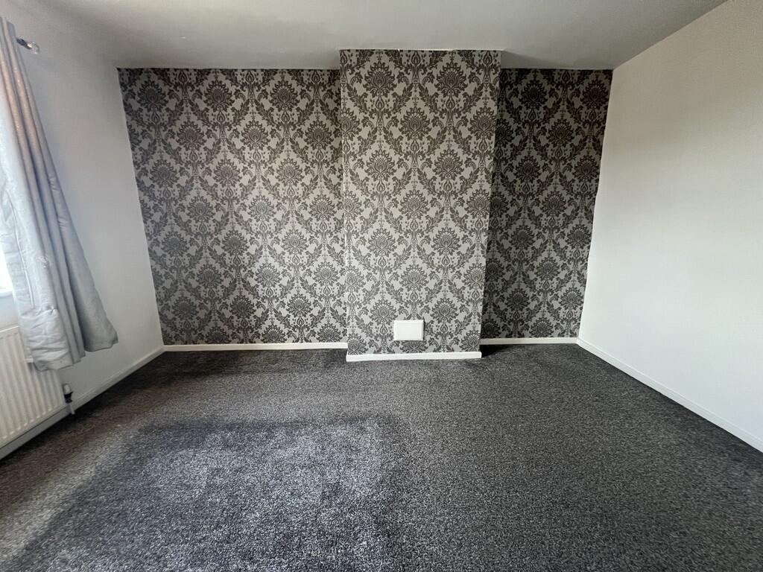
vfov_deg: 89.9
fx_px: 287
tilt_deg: -10.9
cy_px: 286
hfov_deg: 106.2
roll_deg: +0.3
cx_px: 382
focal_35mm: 13
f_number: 1.8
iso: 250
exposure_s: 1/99
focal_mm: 1.57
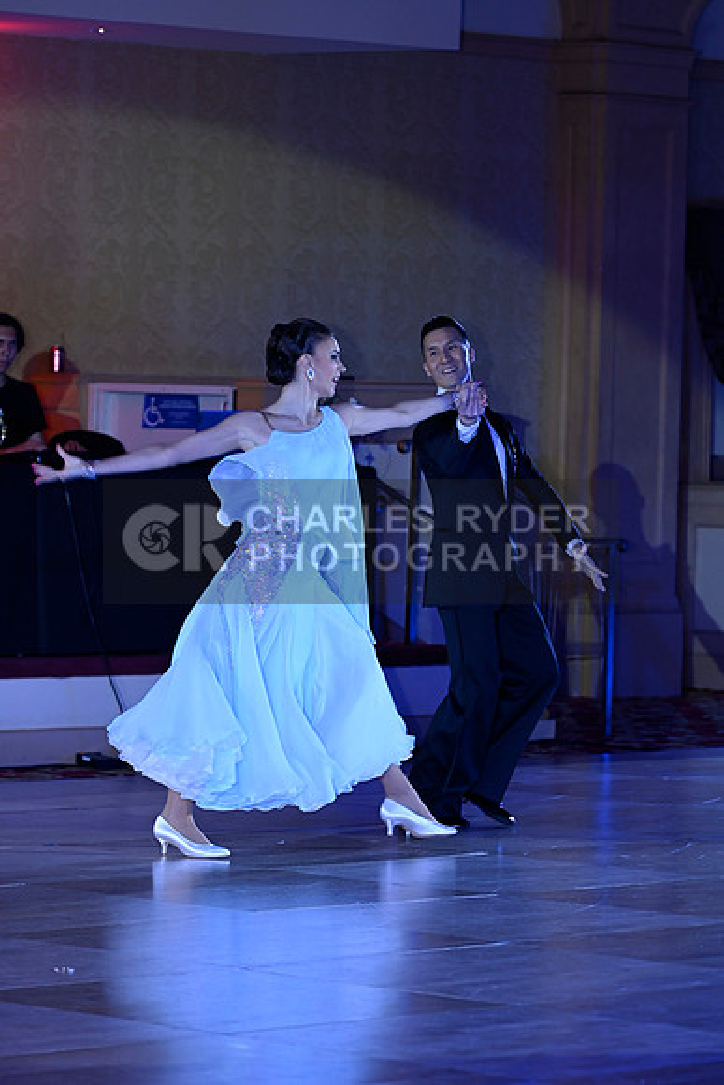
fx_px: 5276
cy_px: 542
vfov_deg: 11.7
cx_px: 362
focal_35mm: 175
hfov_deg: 7.9
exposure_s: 1/200
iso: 1600
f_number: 4
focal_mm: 175
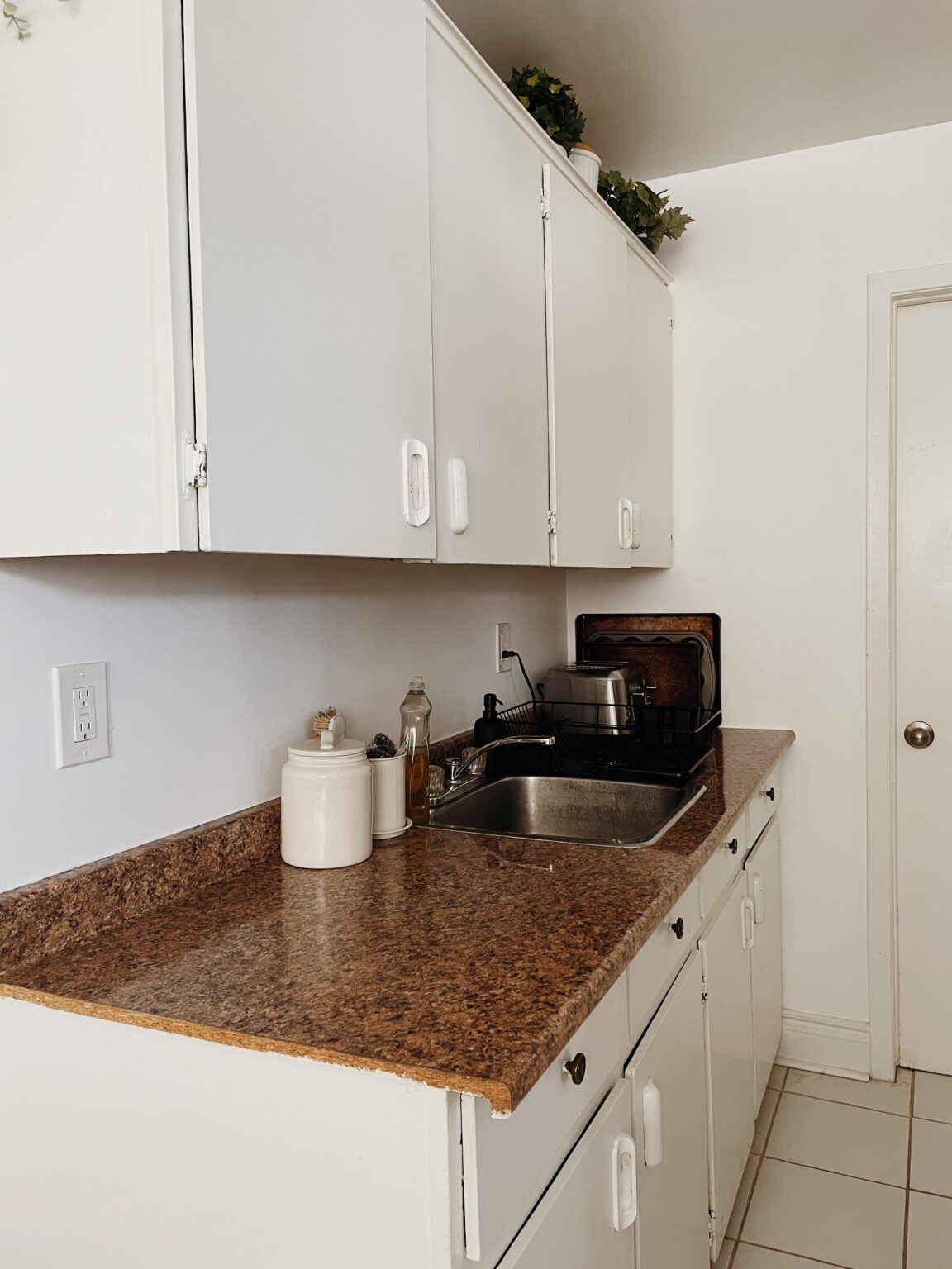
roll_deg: +1.9
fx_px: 953
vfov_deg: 67.3
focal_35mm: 26
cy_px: 634
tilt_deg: -1.8
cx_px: 476
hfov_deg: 53.1
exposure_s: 1/72
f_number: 1.6
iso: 125
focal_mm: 4.2
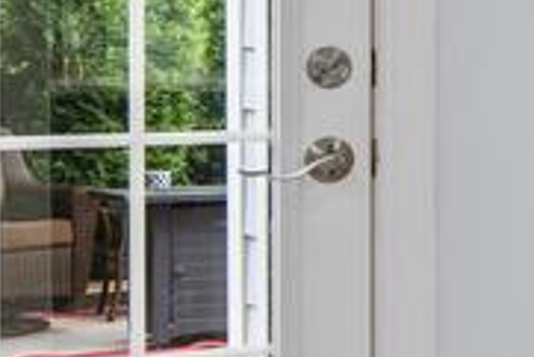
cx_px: 1407
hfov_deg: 11.5
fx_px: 2019
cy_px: 60
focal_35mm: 136
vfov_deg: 10.1
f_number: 8
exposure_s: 1/10
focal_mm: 24
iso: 800
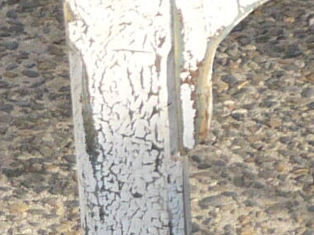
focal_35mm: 301
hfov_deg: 6.5
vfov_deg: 4.9
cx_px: 522
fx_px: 2730
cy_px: -104
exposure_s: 1/250
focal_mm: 6.2
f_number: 3.2
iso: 100
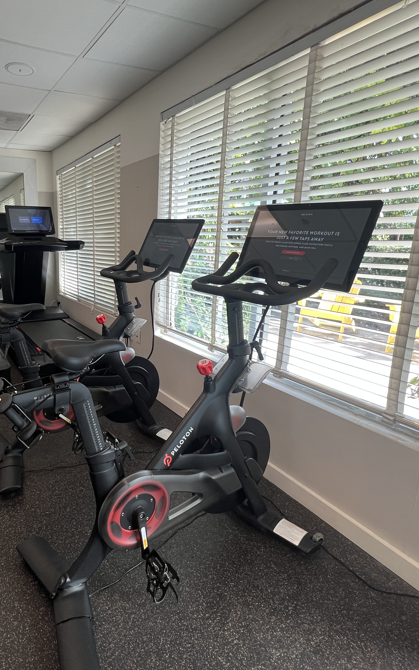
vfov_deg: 88.0
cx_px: 110
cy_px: 327
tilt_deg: -13.4
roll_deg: +0.3
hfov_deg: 59.3
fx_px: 347
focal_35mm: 19
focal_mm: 1.57
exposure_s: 1/120
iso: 80
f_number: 1.8
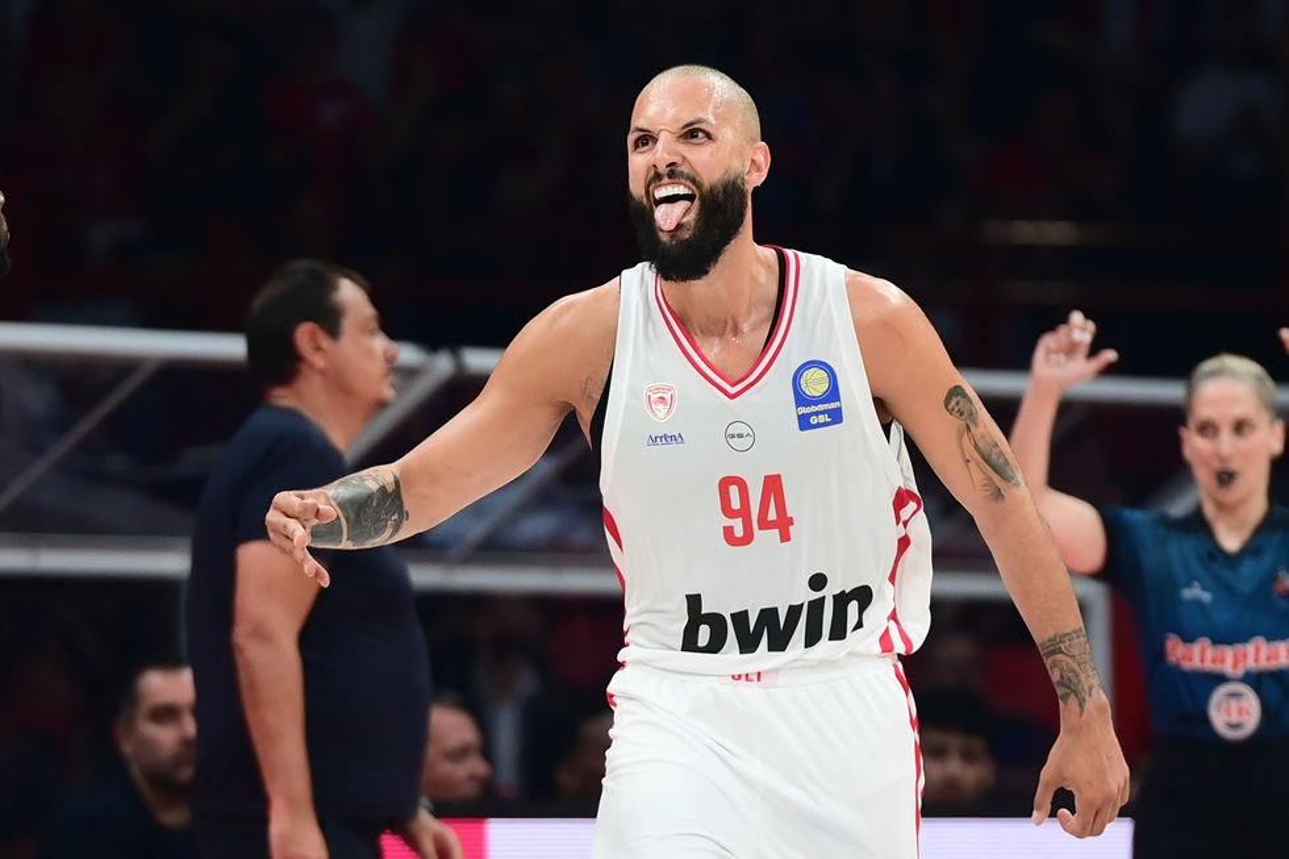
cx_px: 644
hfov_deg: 10.3
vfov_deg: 6.9
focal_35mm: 200
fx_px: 7159
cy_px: 430
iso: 2500
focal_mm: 200
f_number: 3.2
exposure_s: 1/1000
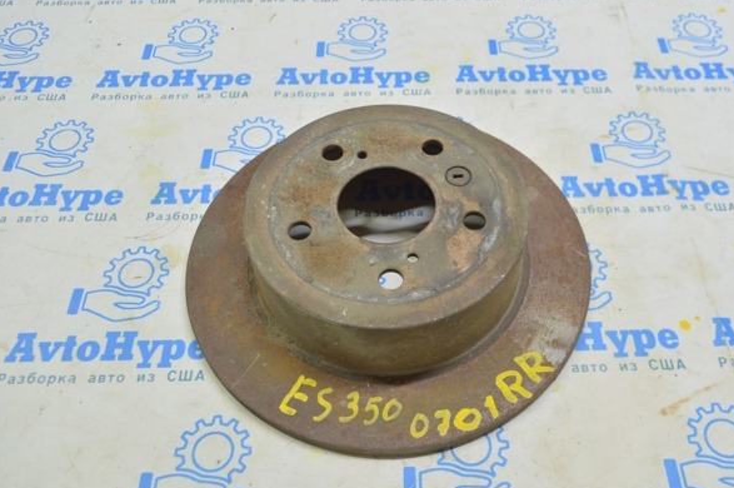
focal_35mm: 36
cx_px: 398
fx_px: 733
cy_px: 242
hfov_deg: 53.1
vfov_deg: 36.8
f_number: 5.6
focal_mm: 22
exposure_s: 1/20
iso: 400
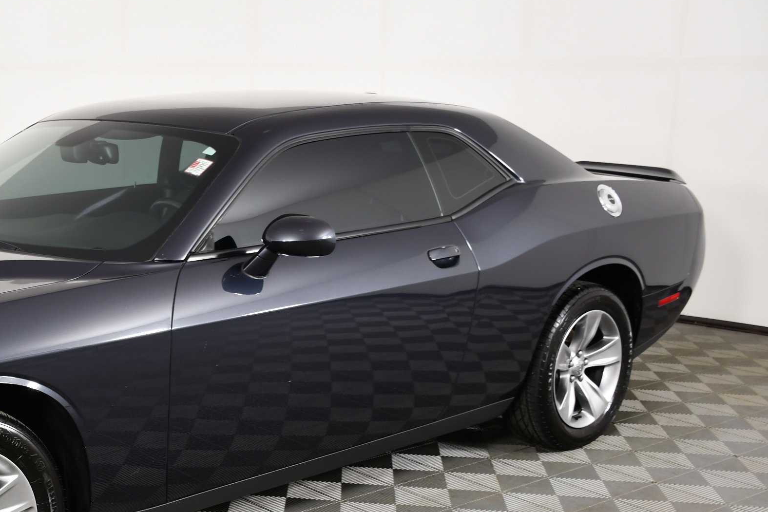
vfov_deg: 25.4
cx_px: 106
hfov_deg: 35.7
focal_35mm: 53
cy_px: 352
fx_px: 1131
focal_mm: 20
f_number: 3.5
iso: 100
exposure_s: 1/40
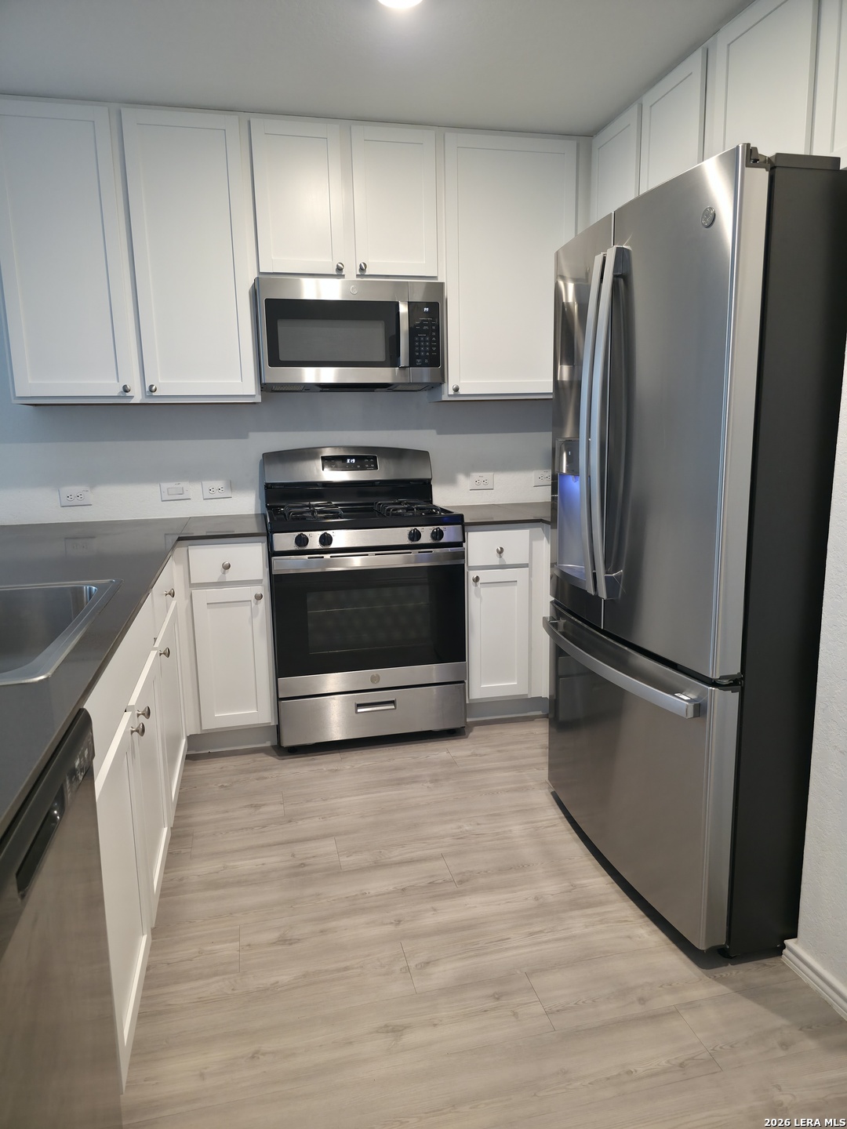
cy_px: 564
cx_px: 424
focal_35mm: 23
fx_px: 750
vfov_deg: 73.9
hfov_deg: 58.9
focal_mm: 6.3
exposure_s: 1/40
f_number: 1.7
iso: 160
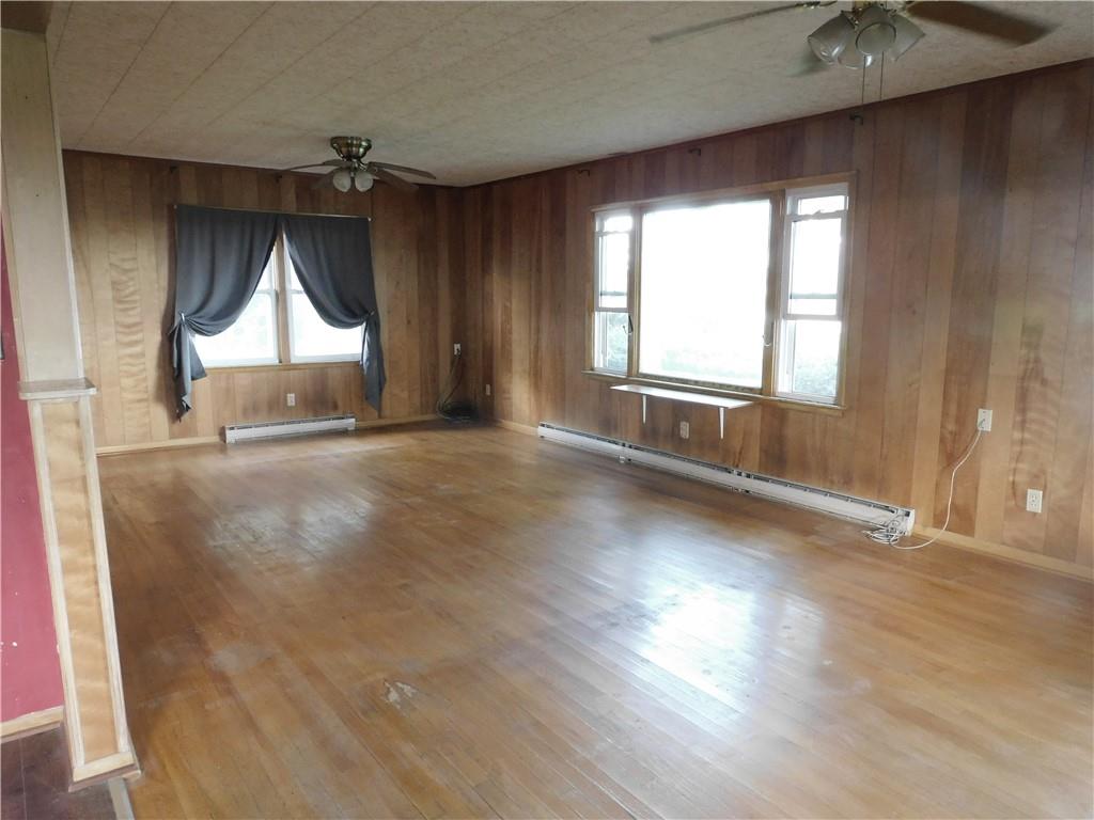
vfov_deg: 56.8
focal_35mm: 24
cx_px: 547
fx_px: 758
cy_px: 410
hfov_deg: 71.6
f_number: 3.3
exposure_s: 1/8
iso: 400
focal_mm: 4.3
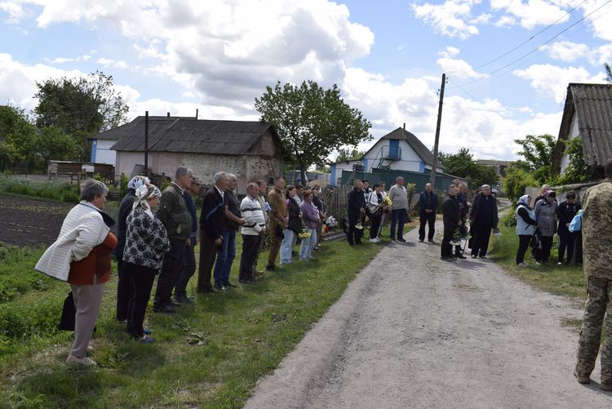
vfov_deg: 41.8
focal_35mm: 32
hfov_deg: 59.5
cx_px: 306
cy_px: 204
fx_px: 536
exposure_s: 1/200
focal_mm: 21
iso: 100
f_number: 9
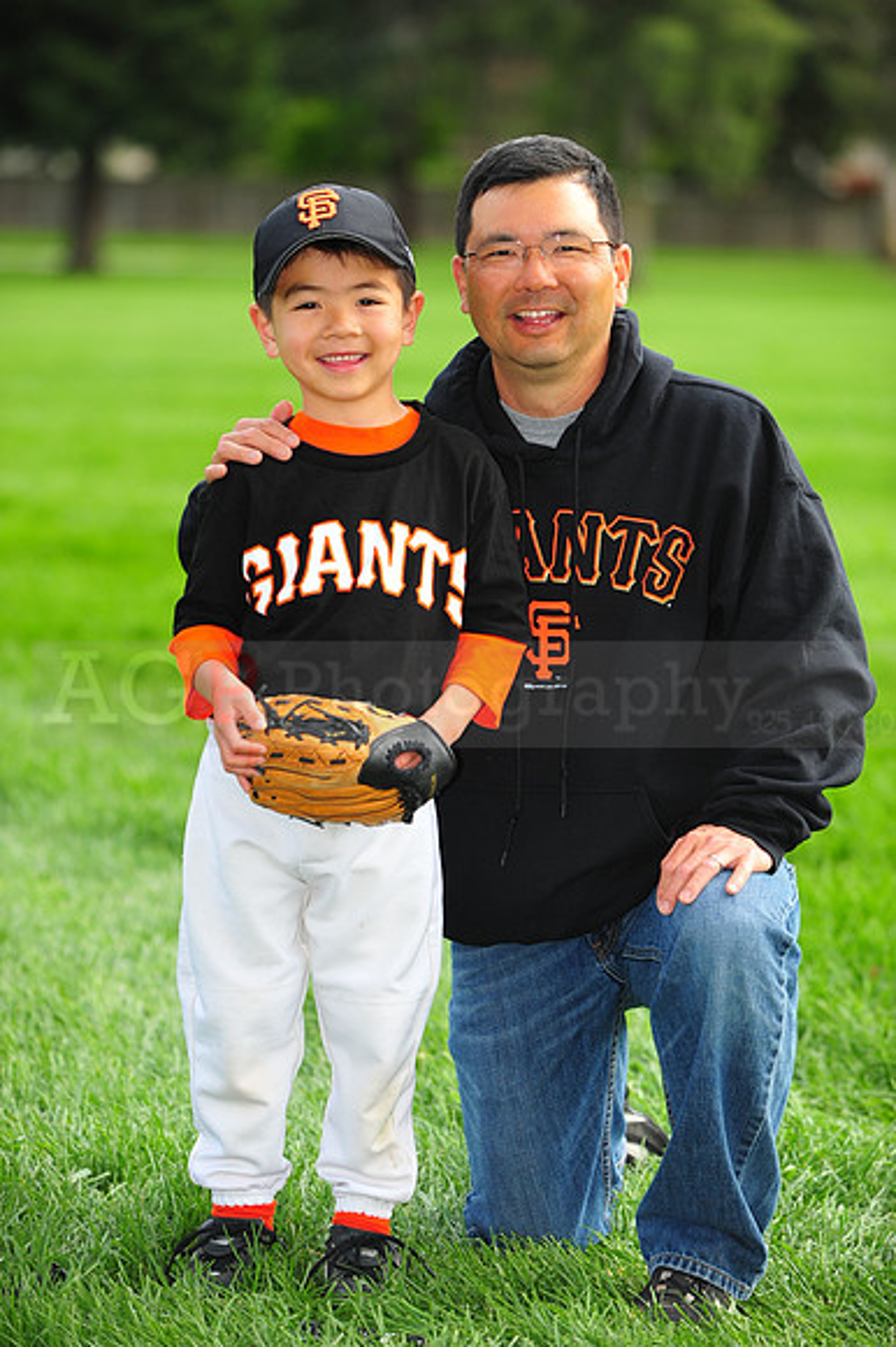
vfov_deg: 12.5
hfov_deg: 8.3
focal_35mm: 165
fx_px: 6167
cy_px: 674
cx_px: 448
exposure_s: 1/1250
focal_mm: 165
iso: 400
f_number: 4
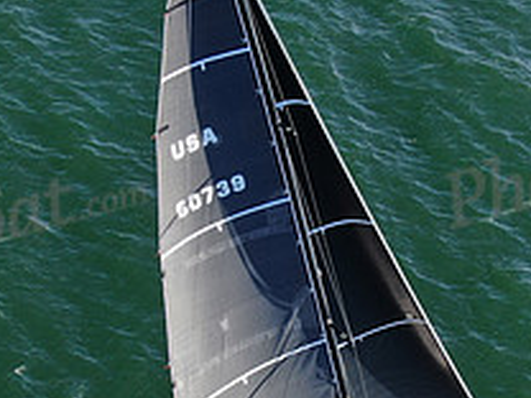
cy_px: 343
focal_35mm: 134
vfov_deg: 11.0
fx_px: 2056
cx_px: 299
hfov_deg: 14.7
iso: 100
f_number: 3.8
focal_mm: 8.6
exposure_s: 1/320
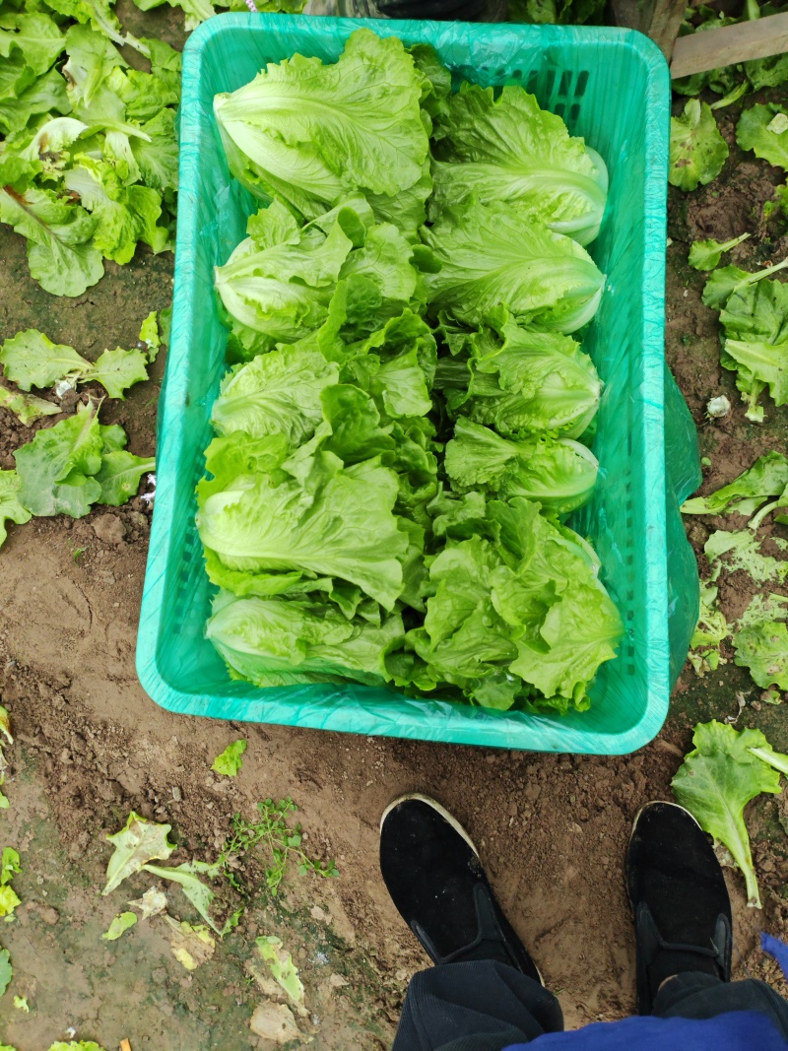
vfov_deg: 65.3
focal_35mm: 27
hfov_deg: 51.3
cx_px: 394
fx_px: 820
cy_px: 526
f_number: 1.9
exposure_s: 1/130
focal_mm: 5.52
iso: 400
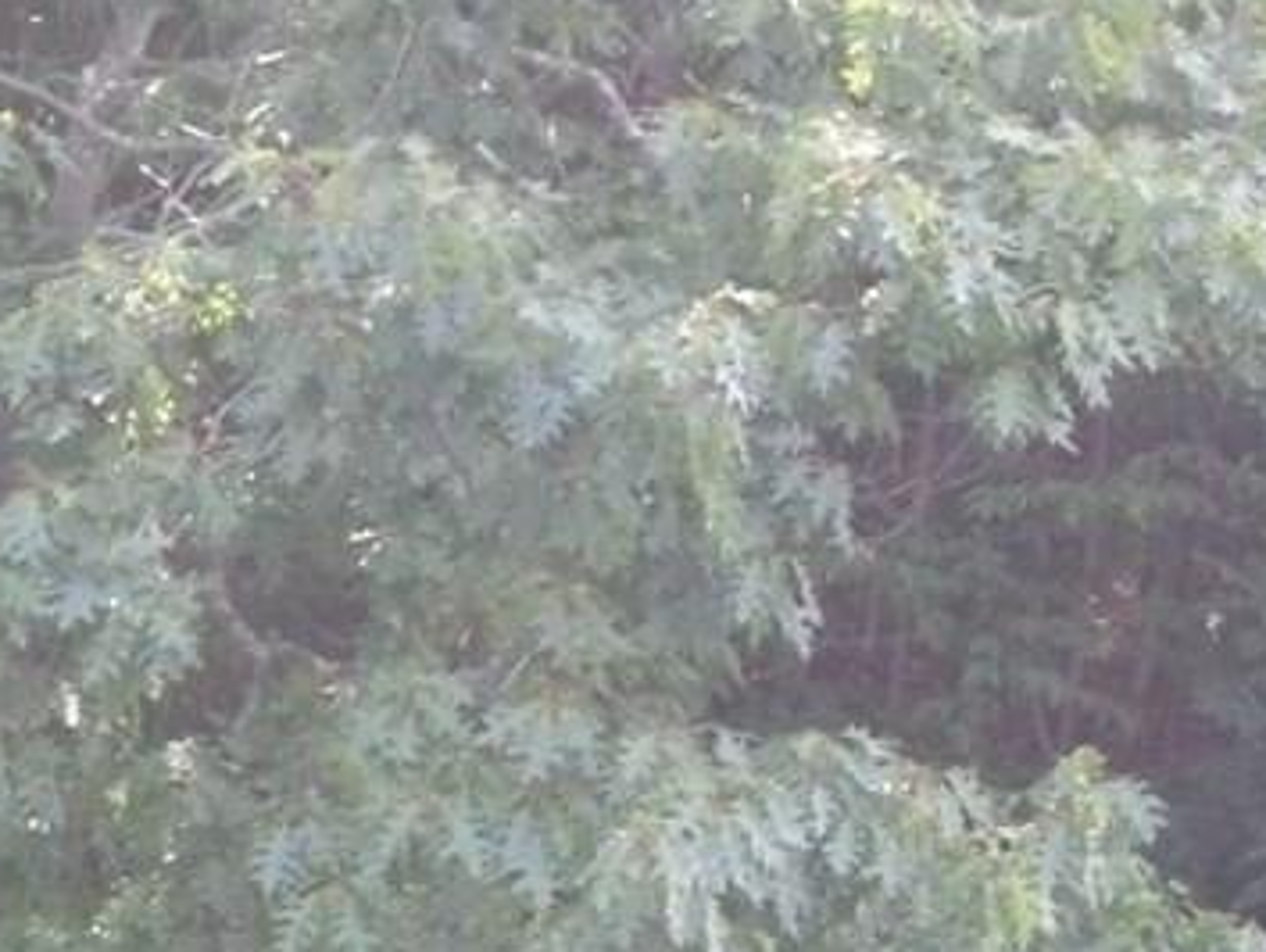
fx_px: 5709
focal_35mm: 156
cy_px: 1310
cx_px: -433
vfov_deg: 9.3
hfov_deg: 12.2
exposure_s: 1/160
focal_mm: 9.7
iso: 253
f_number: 4
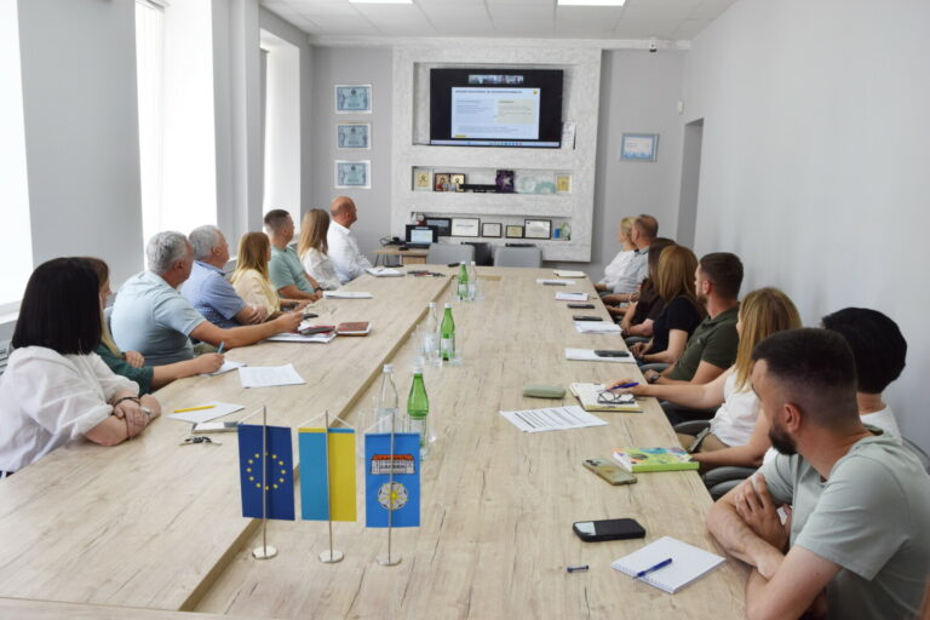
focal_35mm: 30
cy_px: 310
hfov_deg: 61.9
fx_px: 775
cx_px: 465
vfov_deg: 43.6
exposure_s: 1/125
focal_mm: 20
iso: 400
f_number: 5.6
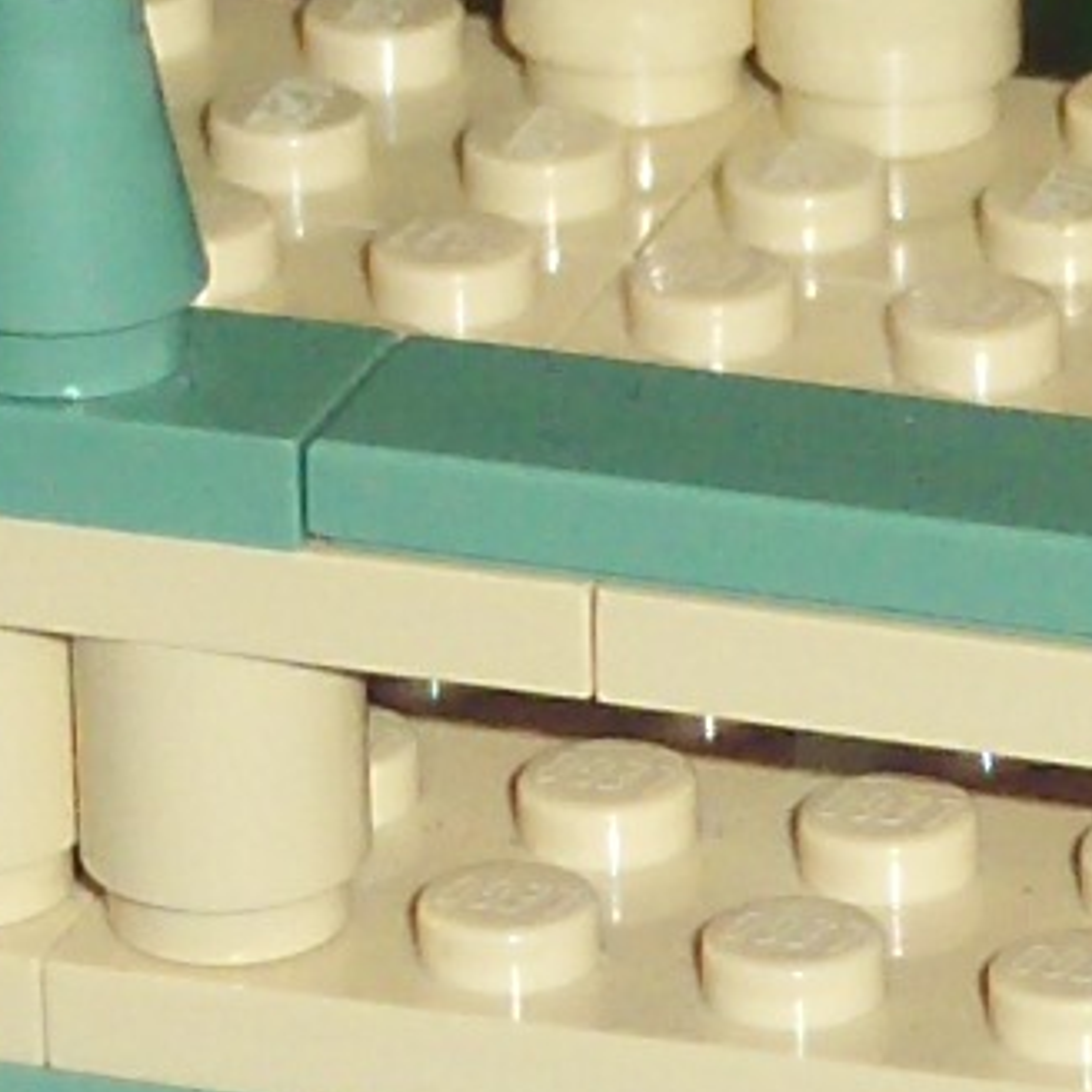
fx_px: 16489
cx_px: 589
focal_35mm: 462
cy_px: 609
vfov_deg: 3.8
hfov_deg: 3.8
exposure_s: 1/60
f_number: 3.2
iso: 100
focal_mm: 11.3
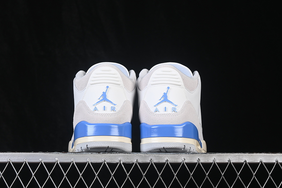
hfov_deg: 27.0
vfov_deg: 18.2
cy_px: 94
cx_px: 141
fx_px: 587
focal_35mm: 75
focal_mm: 50
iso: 160
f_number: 8
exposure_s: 1/80
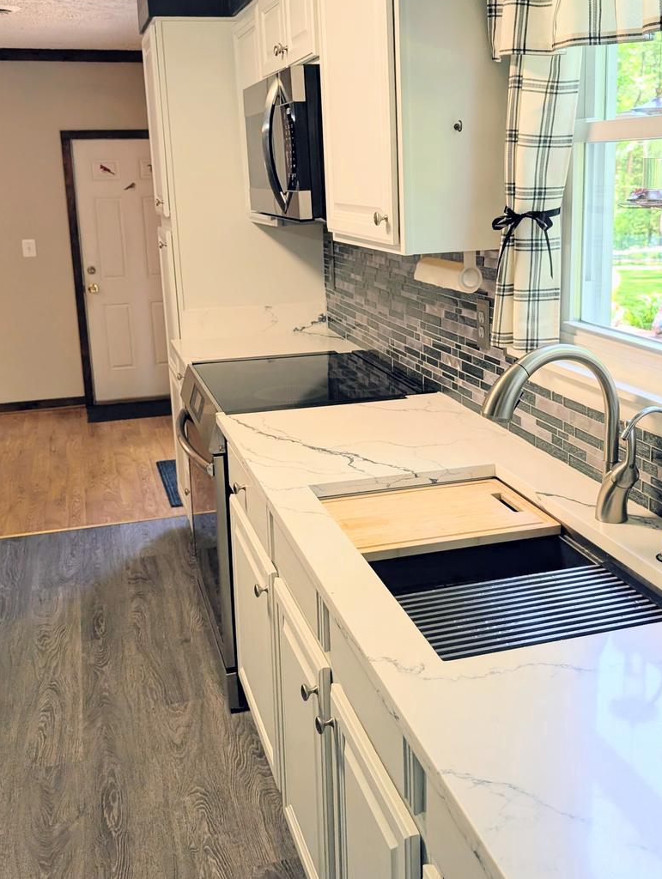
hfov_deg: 39.7
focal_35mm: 36
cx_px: 370
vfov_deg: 51.2
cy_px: 391
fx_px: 916
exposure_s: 1/40
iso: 28
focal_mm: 6.9
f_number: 1.68
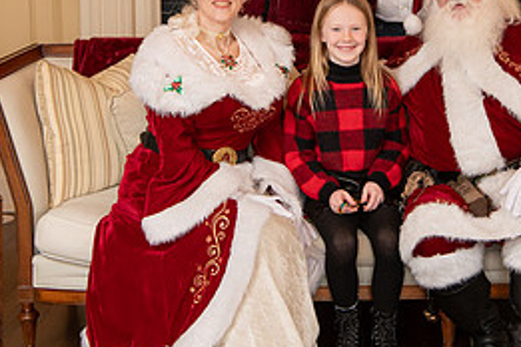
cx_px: 329
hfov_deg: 20.2
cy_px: 81
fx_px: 1462
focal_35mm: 101
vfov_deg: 13.5
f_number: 5.6
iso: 1600
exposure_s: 1/200
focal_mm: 44
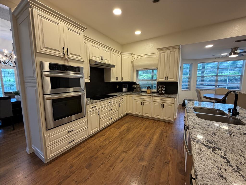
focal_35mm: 14
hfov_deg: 102.1
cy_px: 92
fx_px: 99
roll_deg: +1.1
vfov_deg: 85.7
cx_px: 123
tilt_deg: -5.9
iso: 250
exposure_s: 1/120
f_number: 2.2
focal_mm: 2.22
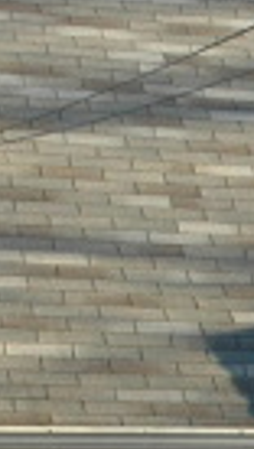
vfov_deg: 6.7
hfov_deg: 3.6
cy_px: 726
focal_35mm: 315
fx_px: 3757
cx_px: 1081
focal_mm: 27
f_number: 6.3
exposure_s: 1/160
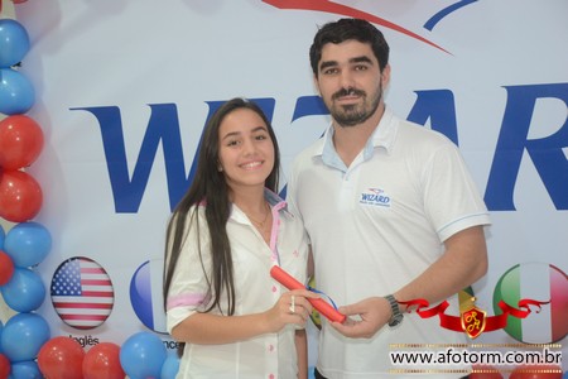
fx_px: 1183
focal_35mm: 75
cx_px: 284
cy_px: 190
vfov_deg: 18.2
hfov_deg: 27.0
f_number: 4.8
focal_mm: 50
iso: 1600
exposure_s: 1/80
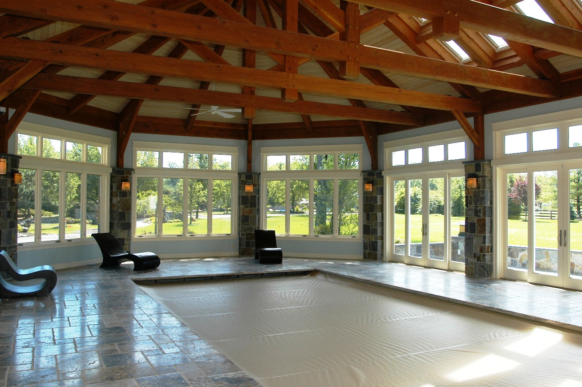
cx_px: 291
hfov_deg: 62.0
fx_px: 485
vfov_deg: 43.5
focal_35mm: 30
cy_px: 194
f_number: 4.5
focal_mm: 20
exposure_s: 1/180
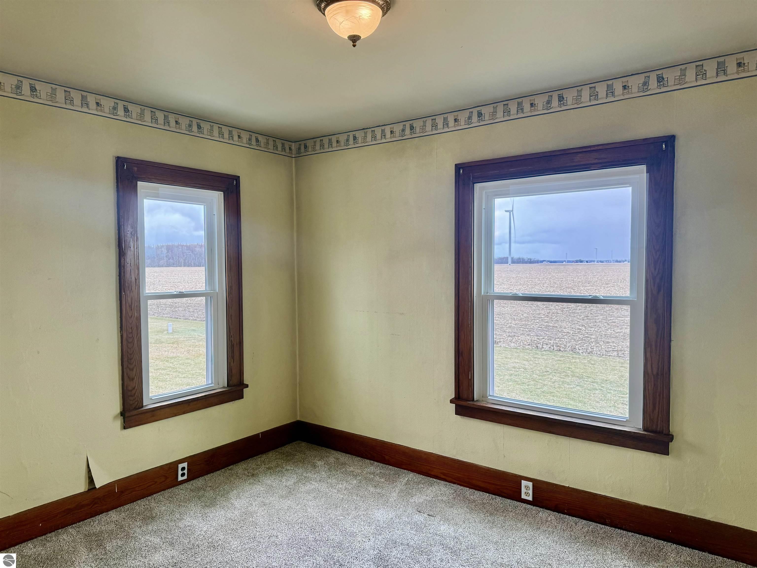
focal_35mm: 24
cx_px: 378
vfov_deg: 56.8
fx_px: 525
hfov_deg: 71.6
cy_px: 284
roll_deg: +0.1
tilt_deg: -1.9
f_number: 1.78
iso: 100
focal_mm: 6.76
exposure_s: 1/224
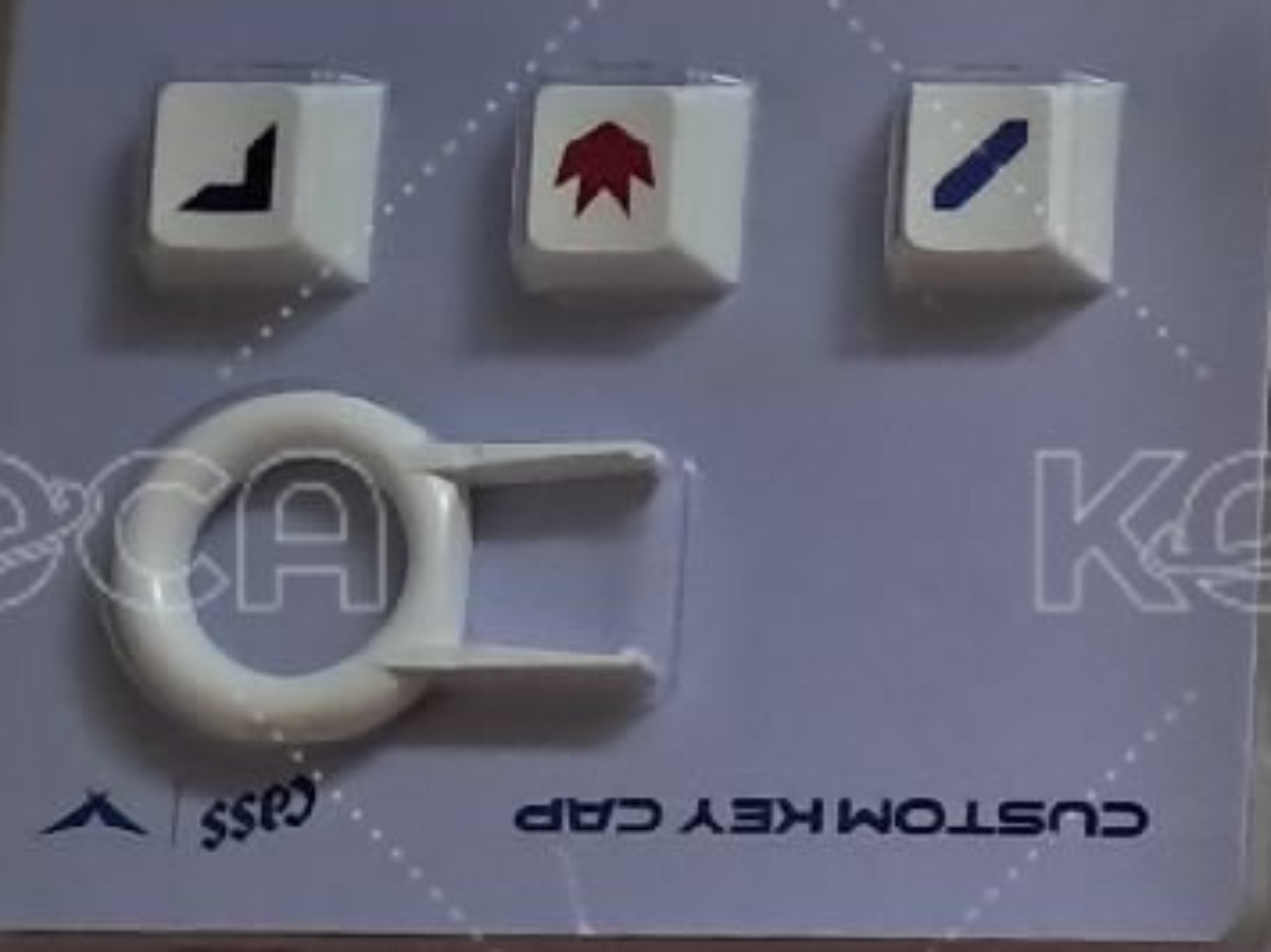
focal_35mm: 146
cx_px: 2861
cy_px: 1170
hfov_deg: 11.6
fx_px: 5359
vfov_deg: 10.0
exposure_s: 1/25
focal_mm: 4
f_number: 1.8
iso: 640
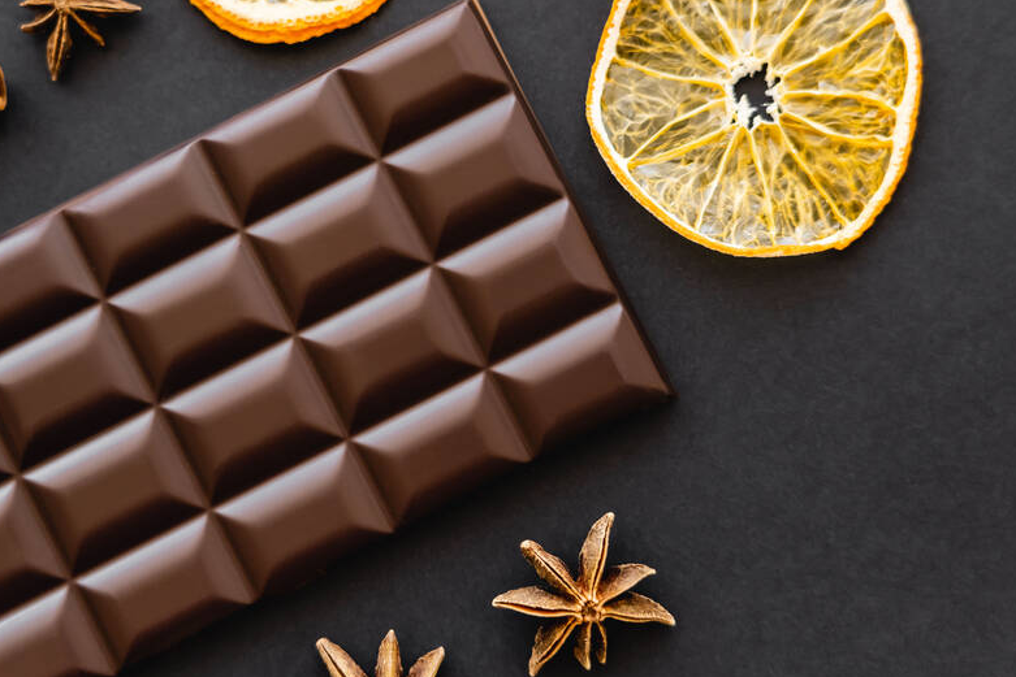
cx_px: 482
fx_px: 2625
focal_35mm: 93
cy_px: 295
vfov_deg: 14.7
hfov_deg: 21.9
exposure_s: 1/125
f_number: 4
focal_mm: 71
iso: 400
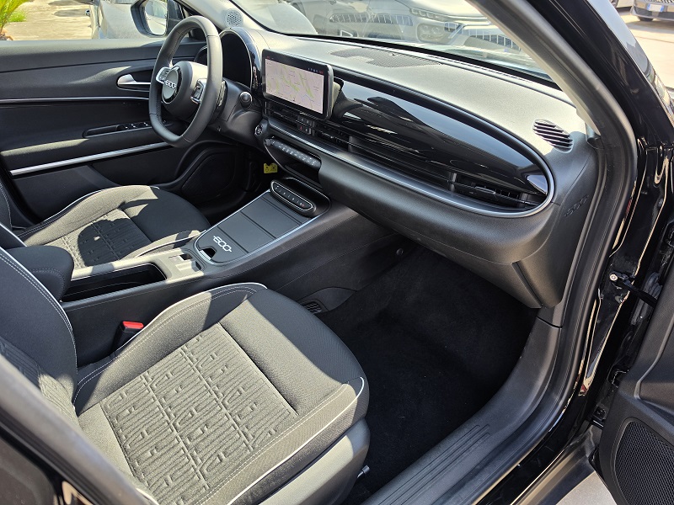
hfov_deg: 73.9
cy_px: 252
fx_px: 448
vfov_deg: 58.9
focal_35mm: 23
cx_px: 337
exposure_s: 1/359
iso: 20
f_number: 1.4
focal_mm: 6.5
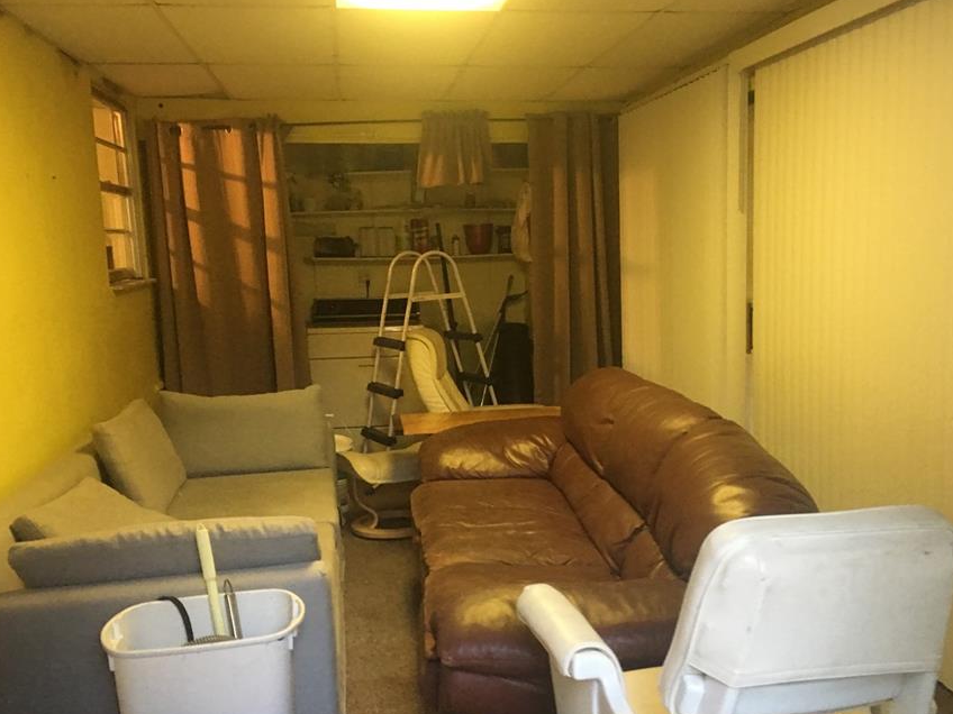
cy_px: 388
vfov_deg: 40.7
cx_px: 547
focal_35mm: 35
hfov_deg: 52.4
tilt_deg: -6.2
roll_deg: +0.8
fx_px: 964
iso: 64
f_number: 2.2
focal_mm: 4.15
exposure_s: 1/4
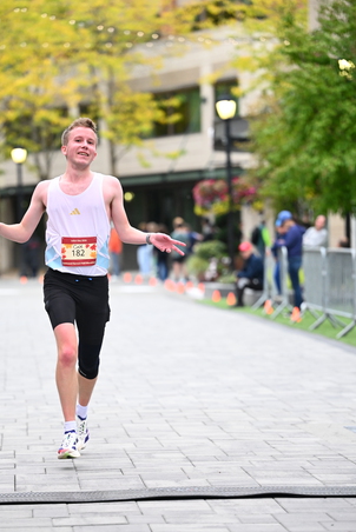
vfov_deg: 13.5
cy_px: 311
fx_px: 2251
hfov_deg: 9.0
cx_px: 141
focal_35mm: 152
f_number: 2.8
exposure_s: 1/1250
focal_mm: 125
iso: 1600
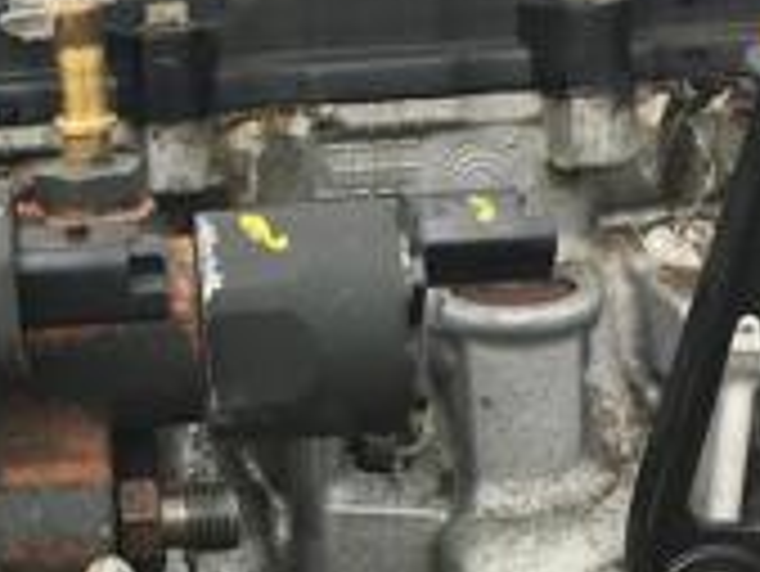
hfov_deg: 17.7
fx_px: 2417
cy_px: 432
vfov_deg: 13.4
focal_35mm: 110
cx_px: 153
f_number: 2.2
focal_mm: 4.15
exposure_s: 1/219
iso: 25
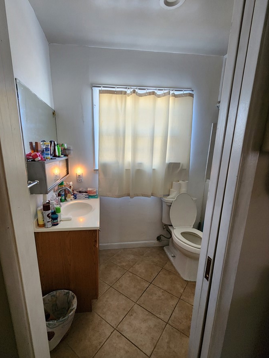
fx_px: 155
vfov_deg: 98.1
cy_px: 187
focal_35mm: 15
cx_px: 115
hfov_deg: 81.3
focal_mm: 2.2
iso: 320
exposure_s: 1/30
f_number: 2.2
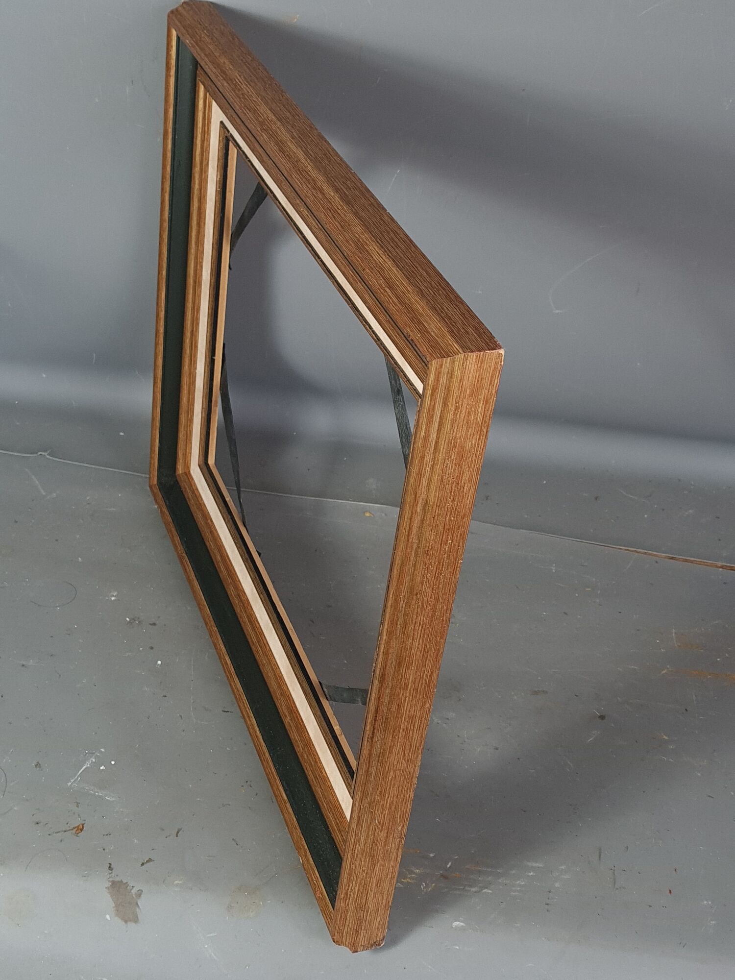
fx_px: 736
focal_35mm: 26
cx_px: 368
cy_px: 490
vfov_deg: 67.3
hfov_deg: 53.1
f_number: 1.8
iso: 64
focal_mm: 5.4
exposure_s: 1/50
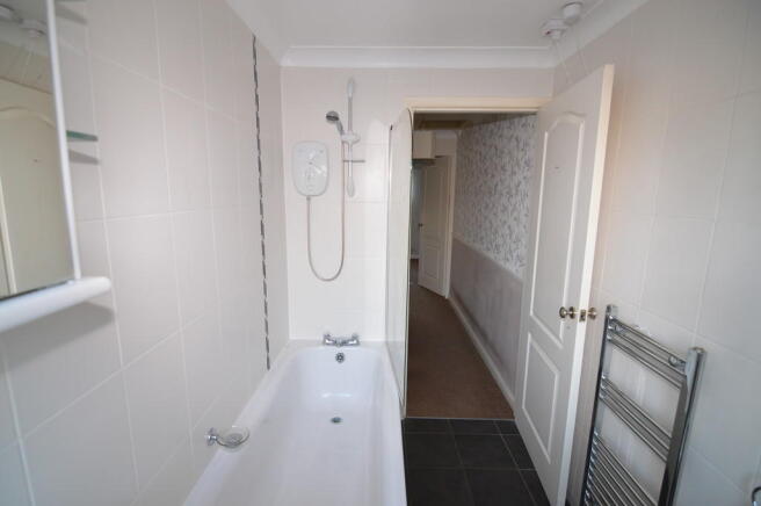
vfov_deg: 71.9
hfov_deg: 95.0
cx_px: 380
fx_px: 348
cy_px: 253
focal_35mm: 16
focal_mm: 11
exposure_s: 1/60
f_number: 3.2
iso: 400
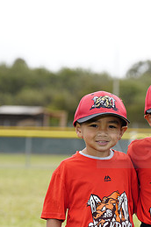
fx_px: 1855
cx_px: 244
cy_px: 142
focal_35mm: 294
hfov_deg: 4.6
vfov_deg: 7.0
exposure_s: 1/250
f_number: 5.6
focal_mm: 131
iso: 100
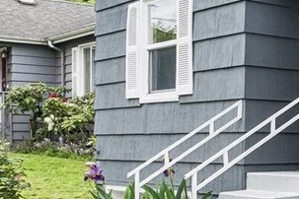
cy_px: 136
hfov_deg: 16.8
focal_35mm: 84
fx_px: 698
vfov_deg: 16.2
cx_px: 625
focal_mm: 10
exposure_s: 1/80
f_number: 9
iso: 250
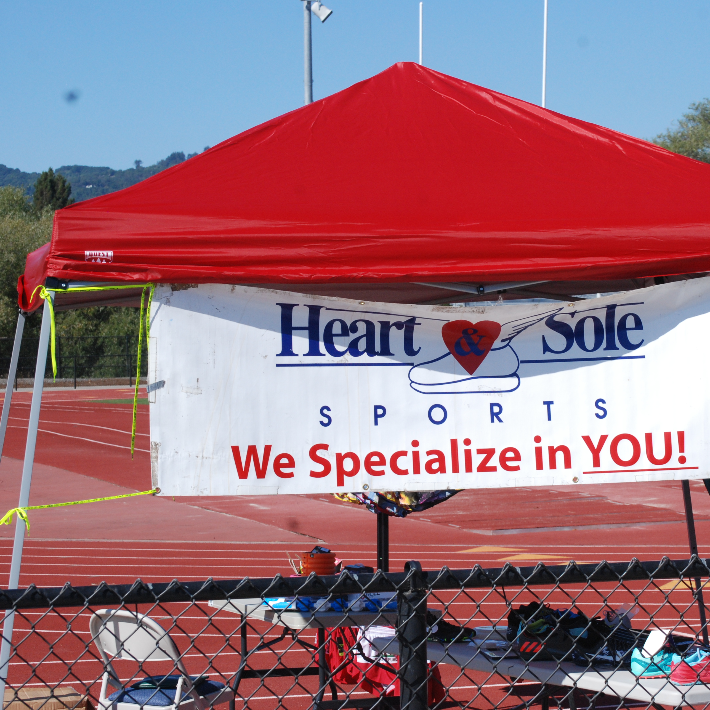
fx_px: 2451
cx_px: 491
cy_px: 355
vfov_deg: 16.5
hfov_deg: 16.4
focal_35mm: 106
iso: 400
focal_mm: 55
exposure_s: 1/640
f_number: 13
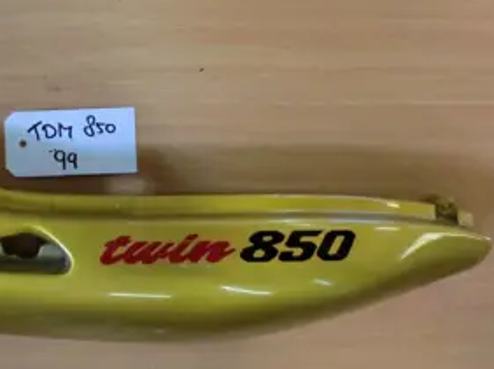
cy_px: 86
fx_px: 656
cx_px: 86
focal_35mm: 46
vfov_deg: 30.9
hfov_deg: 39.3
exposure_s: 1/60
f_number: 3.2
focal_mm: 4.9
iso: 320
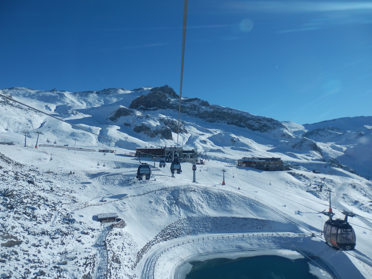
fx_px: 269
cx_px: 186
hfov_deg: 69.4
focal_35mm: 25
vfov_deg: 54.9
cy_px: 140
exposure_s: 1/125
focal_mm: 4.5
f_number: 8.7
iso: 80
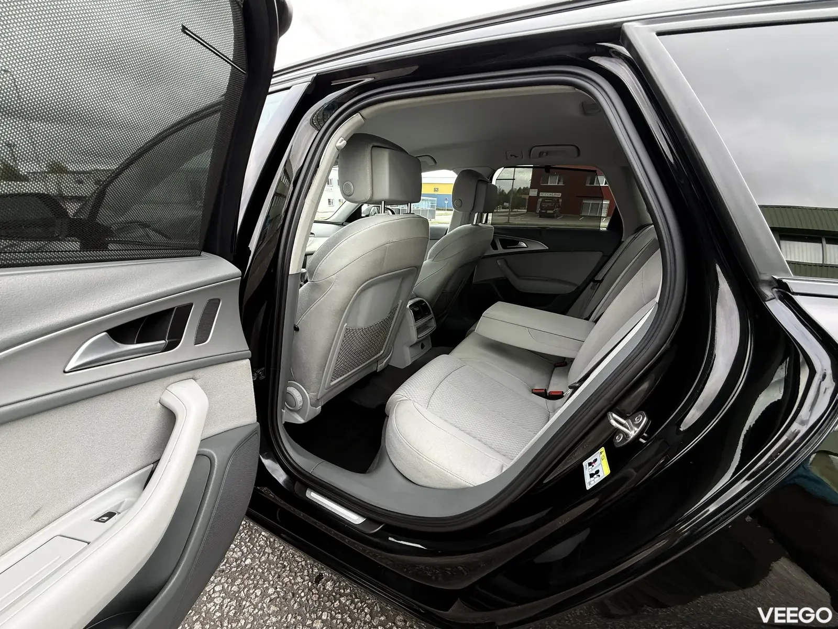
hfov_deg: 102.1
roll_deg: -2.3
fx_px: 339
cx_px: 419
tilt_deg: -19.4
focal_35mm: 14
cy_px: 314
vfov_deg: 85.7
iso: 64
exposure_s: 1/108
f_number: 2.2
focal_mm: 2.22
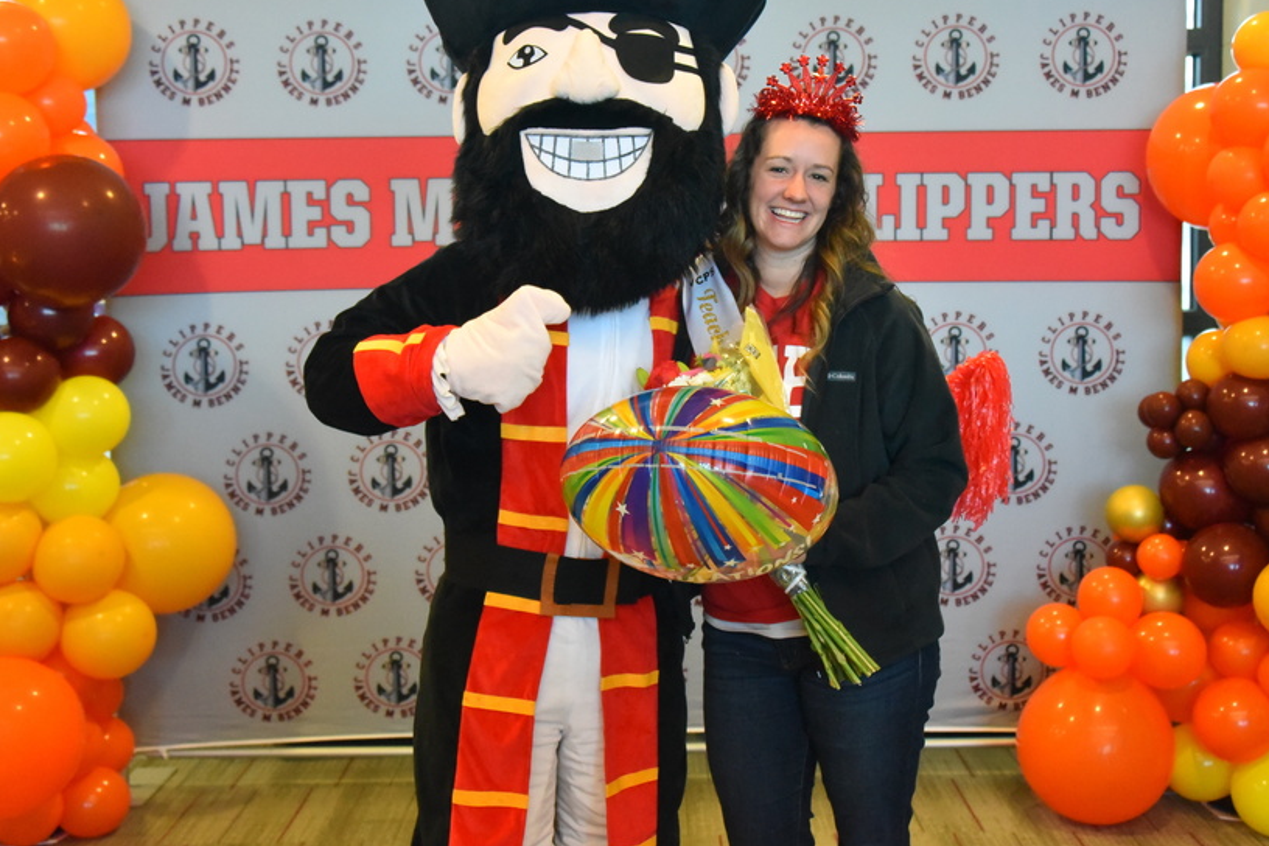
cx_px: 666
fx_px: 1727
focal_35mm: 49
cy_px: 358
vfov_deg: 27.5
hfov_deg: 40.3
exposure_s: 1/800
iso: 10000
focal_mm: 40
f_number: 4
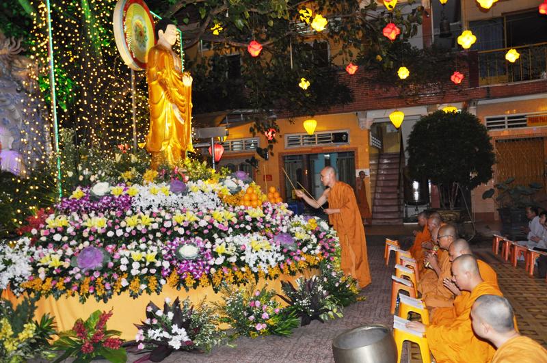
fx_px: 478
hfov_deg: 59.6
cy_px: 182
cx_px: 274
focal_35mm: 32
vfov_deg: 41.6
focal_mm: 21
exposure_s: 1/60
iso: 800
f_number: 3.8
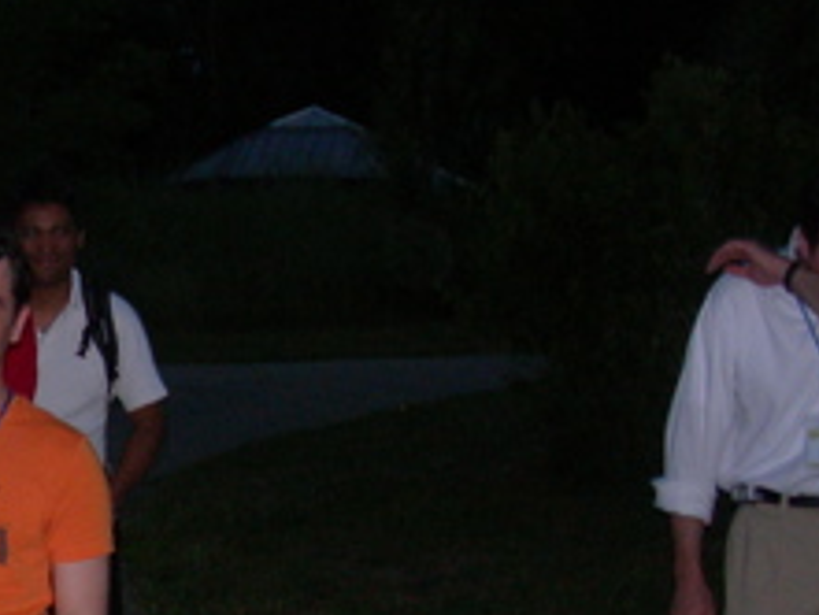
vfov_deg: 13.3
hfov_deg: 16.7
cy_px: 571
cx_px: -282
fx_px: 2604
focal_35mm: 110
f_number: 2.8
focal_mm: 7.8
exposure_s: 1/60.1
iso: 200
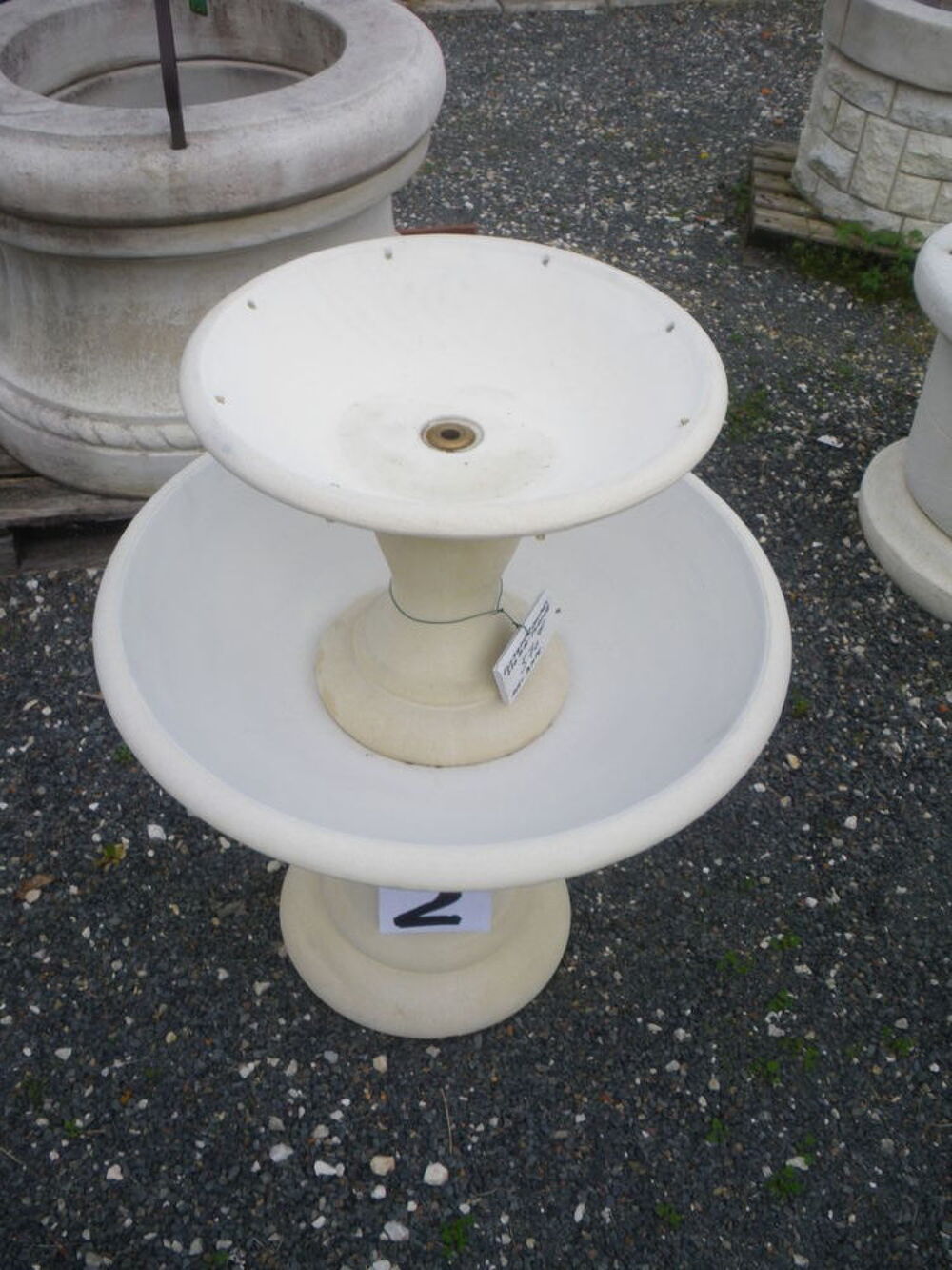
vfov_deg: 51.4
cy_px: 635
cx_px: 476
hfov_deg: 39.7
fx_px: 1320
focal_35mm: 36
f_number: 5.4
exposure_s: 1/250
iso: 64
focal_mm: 6.3
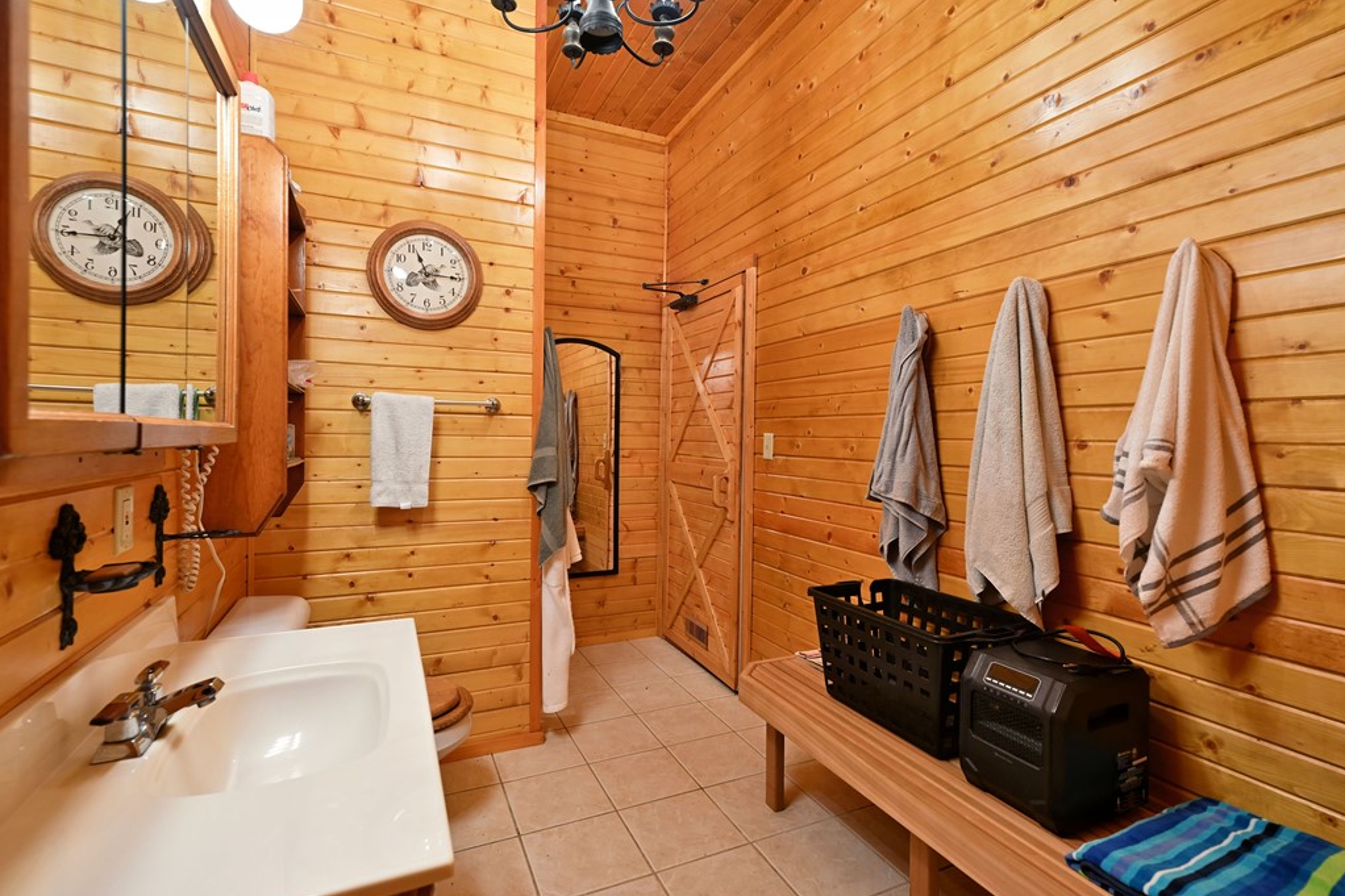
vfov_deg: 70.4
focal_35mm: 17
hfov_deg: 93.3
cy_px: 438
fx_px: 635
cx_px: 674
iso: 400
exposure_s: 1/8
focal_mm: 16
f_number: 5.6
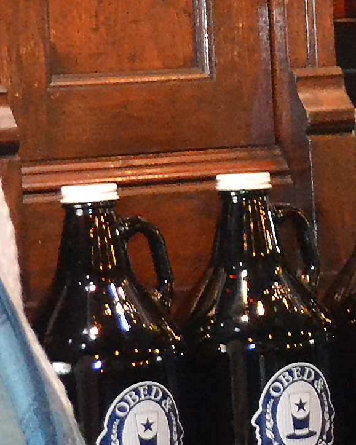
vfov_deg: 7.7
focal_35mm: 251
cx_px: 826
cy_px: 122
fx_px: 3306
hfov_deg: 5.9
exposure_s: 1/60
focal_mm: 28
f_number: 4.5
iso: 3200
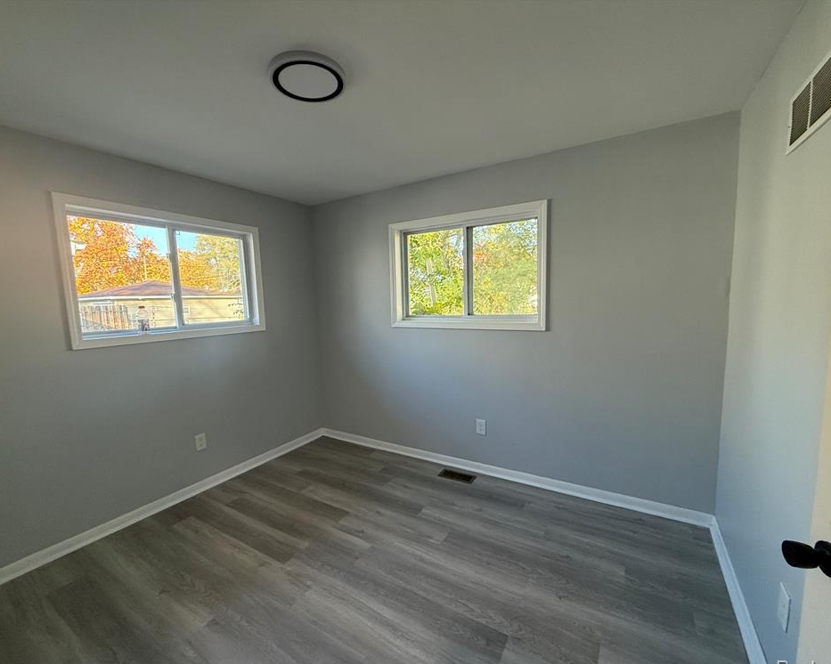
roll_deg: +1.6
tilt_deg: -5.3
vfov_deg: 84.0
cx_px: 411
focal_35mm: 15
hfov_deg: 96.8
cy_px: 340
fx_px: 369
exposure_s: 1/120
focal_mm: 2.22
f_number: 2.2
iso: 250
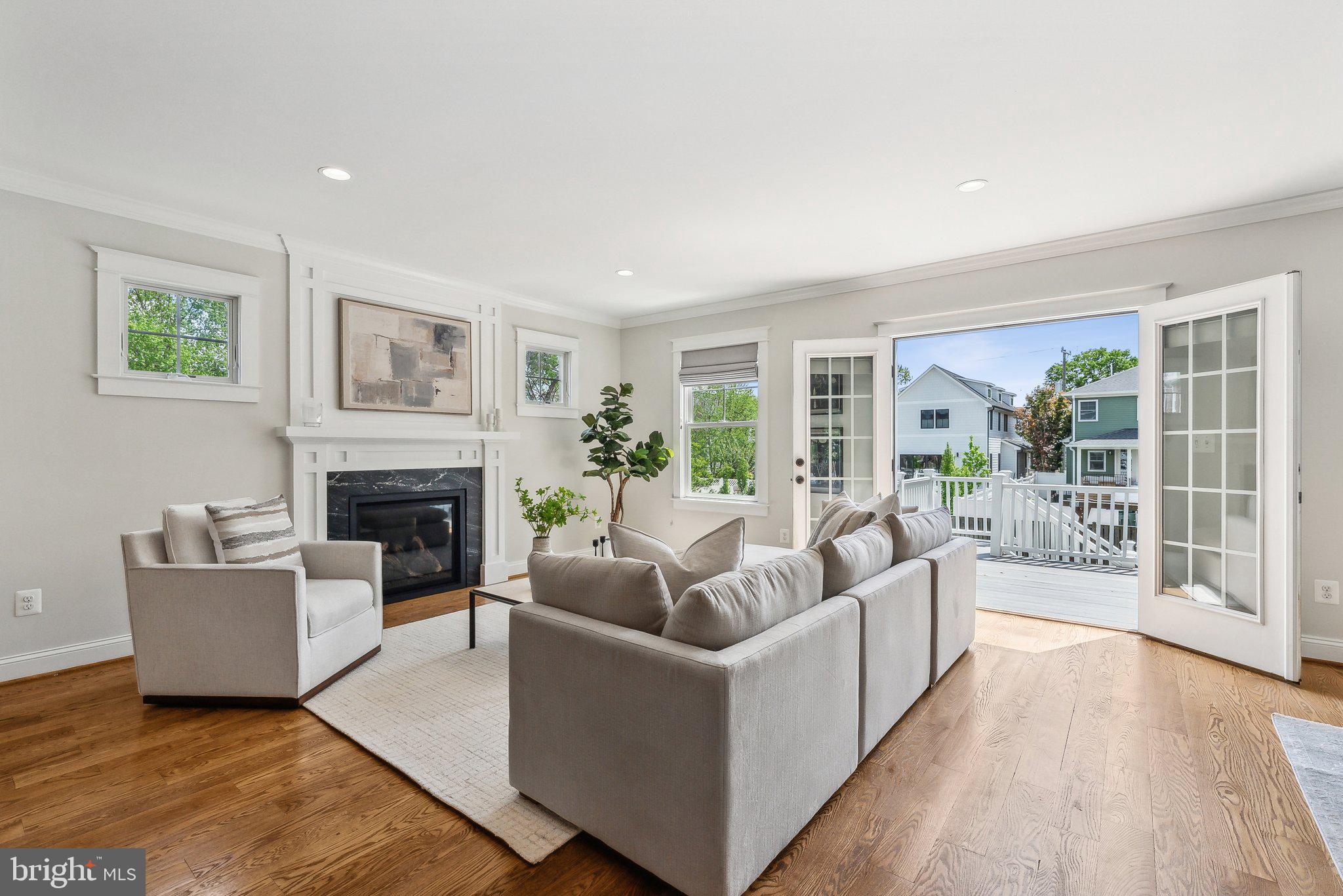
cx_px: 672
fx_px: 597
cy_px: 448
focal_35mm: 16
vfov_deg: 73.8
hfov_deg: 96.7
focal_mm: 16
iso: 640
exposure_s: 1/400
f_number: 7.1
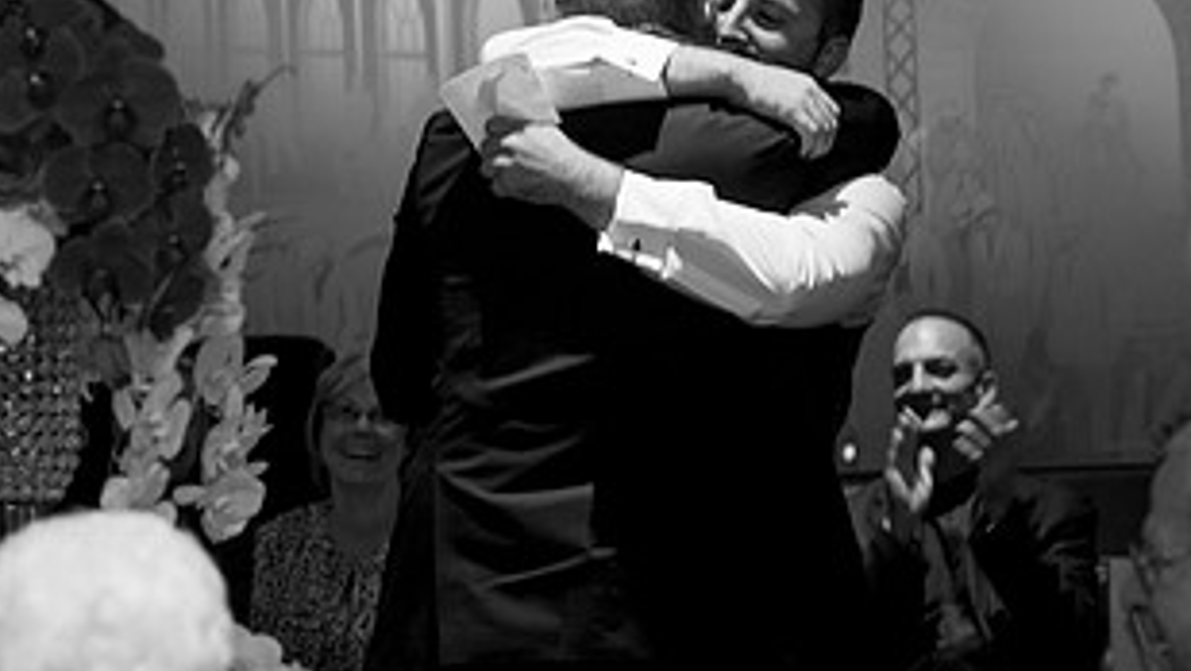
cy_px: 96
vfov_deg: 7.5
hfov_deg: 13.3
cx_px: 464
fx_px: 5117
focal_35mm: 162
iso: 800
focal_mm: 70
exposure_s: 1/60
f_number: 2.8
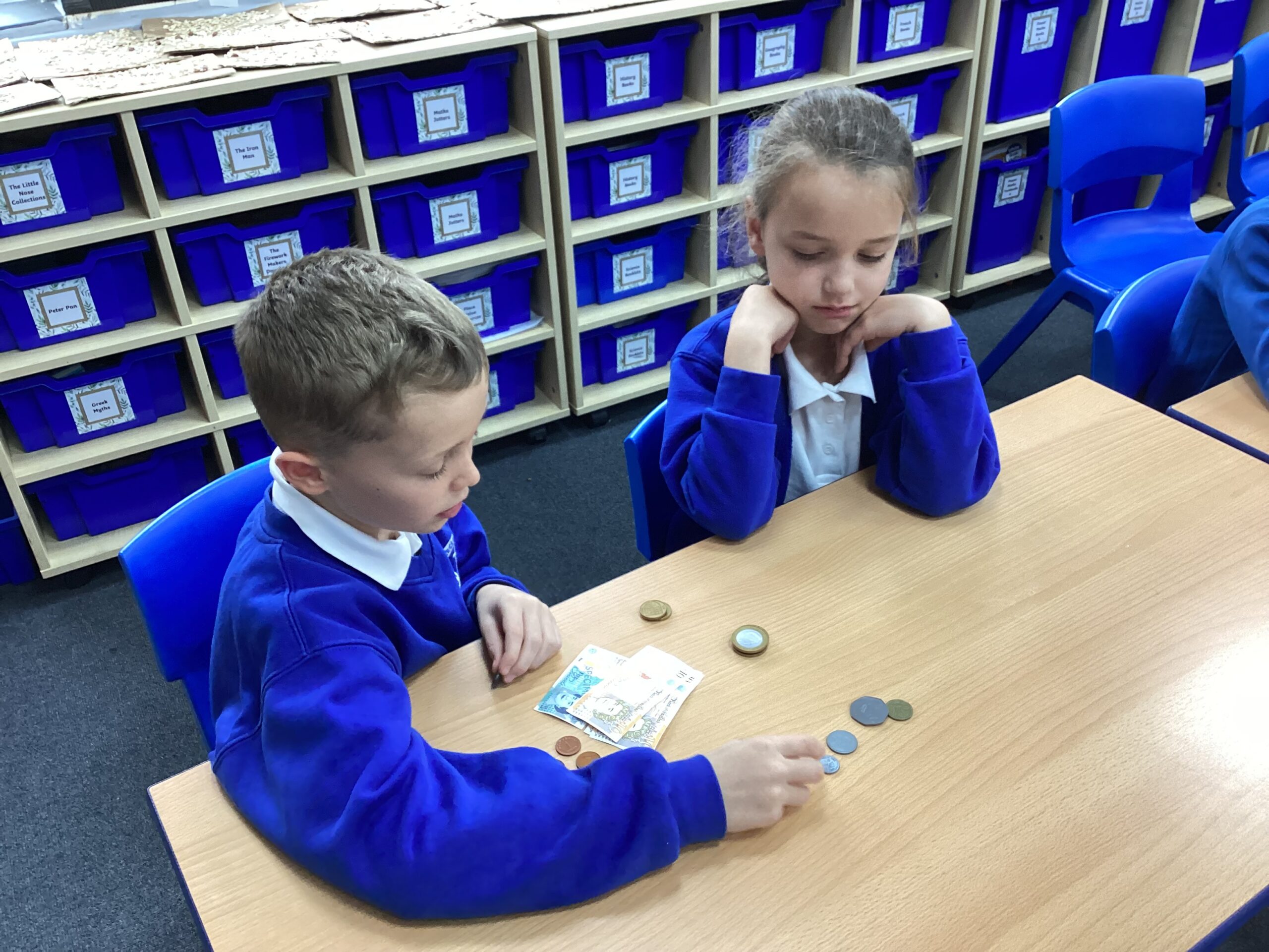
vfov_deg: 45.4
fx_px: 1136
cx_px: 634
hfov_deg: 58.4
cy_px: 476
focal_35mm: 31
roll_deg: +2.3
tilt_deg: -35.3
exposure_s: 1/50
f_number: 2.4
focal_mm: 3.3
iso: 160
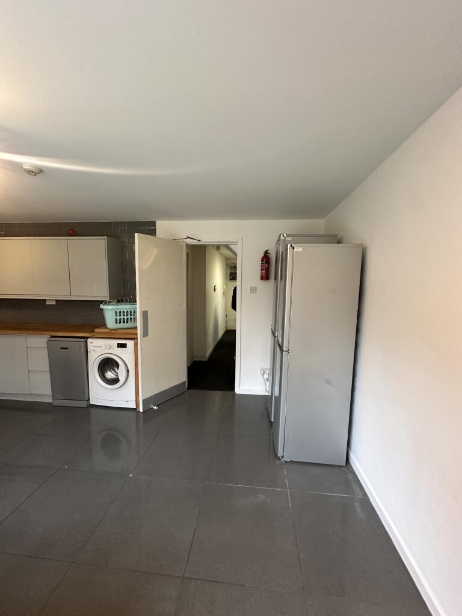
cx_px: 231
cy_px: 308
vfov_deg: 102.1
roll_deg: +1.0
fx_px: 249
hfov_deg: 85.7
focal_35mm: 14
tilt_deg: -4.2
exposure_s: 1/50
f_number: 2.2
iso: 400
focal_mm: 2.22
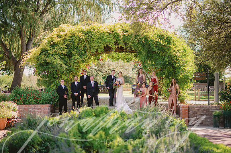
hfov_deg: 23.9
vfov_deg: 16.1
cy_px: 76
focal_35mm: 85
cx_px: 116
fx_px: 545
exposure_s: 1/1000
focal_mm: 85
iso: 50
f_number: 1.8
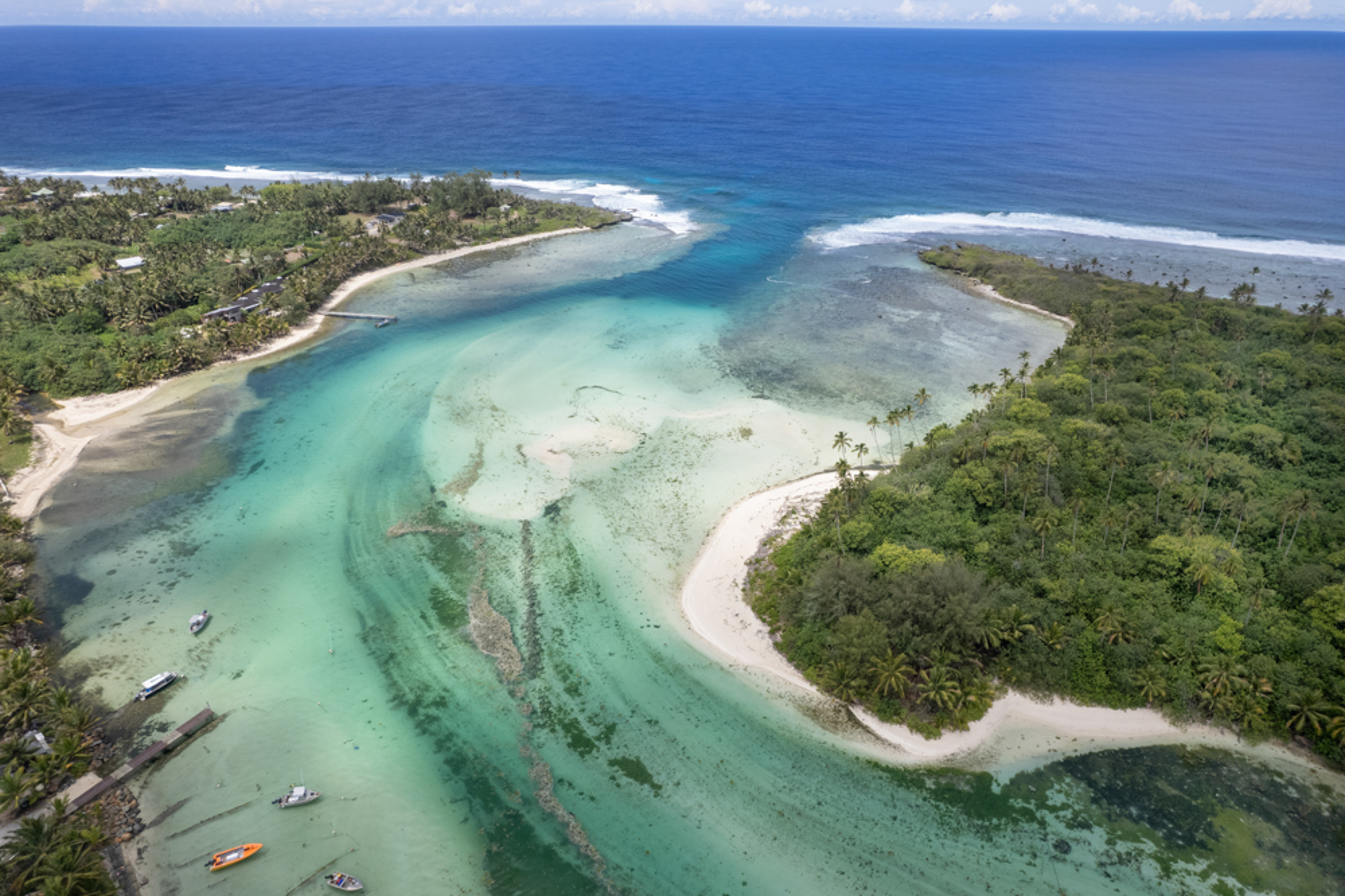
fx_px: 822
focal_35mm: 22
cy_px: 448
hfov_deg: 78.6
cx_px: 672
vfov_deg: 57.2
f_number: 2.8
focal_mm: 8.38
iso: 120
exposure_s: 1/3000
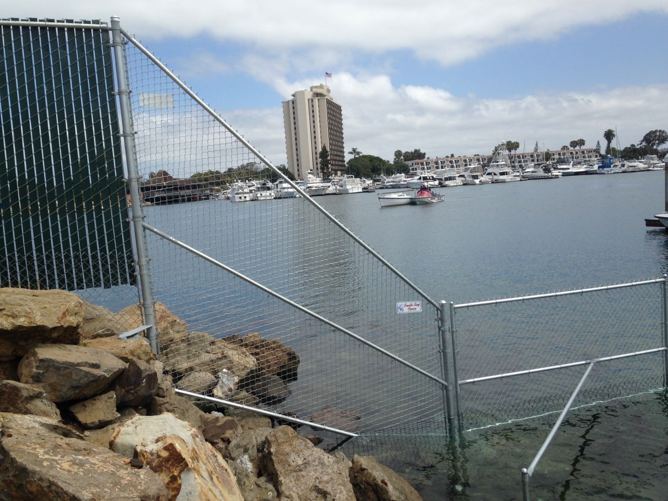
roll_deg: +5.4
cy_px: 250
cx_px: 334
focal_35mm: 33
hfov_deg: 55.4
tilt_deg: -6.6
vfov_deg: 42.9
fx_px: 637
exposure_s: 1/2169
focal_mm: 4.12
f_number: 2.4
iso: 50
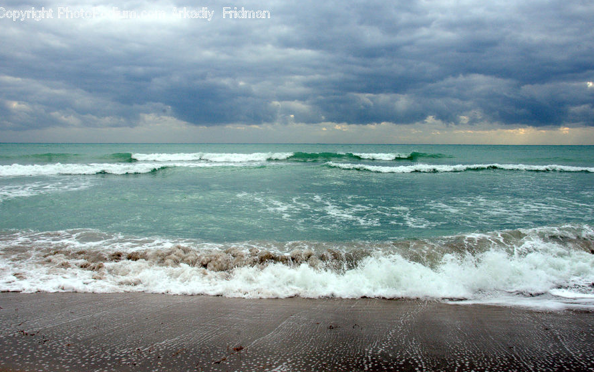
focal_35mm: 34
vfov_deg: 37.3
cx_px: 297
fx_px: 551
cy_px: 197
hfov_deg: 56.7
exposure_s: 1/125
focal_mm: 22
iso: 250
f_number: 16
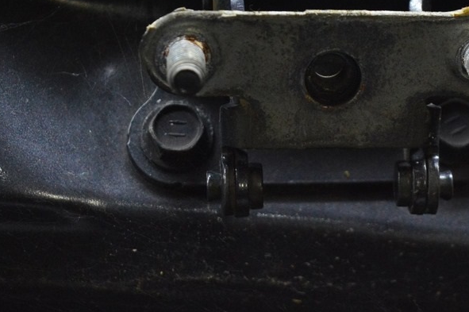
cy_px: 132
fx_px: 1860
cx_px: 321
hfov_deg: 14.3
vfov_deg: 9.6
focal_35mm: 143
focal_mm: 55
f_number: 5.6
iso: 3200
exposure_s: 1/320
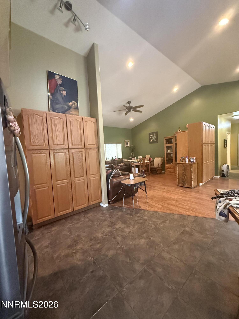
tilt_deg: -2.9
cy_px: 160
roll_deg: +2.6
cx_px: 120
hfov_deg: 85.7
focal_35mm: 14
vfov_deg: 102.1
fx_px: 129
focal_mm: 2.22
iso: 1250
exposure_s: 1/60
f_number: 2.2
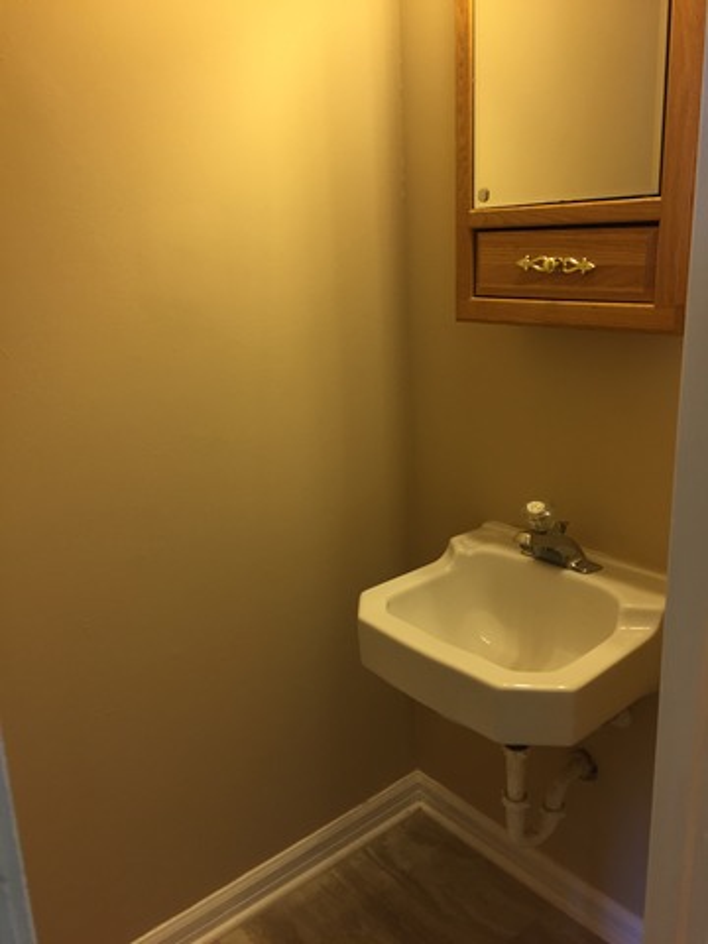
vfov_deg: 61.7
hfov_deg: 48.2
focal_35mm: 29
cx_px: 354
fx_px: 791
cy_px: 472
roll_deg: +3.2
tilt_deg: -14.2
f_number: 2.2
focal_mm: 4.15
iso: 100
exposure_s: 1/30
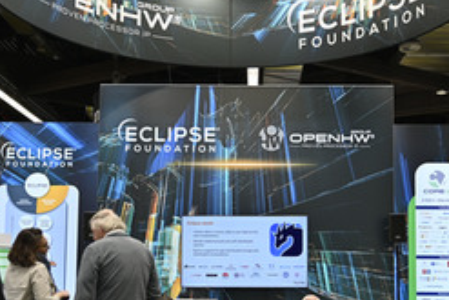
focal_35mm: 51
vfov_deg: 26.2
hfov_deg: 38.8
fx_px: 636
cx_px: 239
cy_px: 222
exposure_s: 1/250
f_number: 2.8
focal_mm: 28
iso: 400
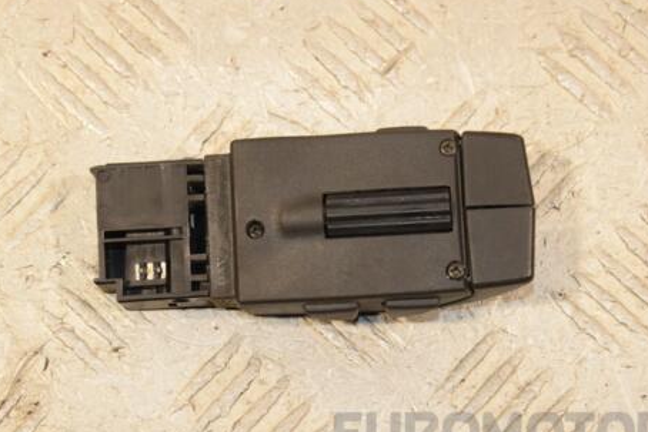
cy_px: 244
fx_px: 2071
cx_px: 307
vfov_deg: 11.9
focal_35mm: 115
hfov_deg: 17.8
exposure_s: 1/200
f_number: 7.1
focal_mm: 58
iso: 800
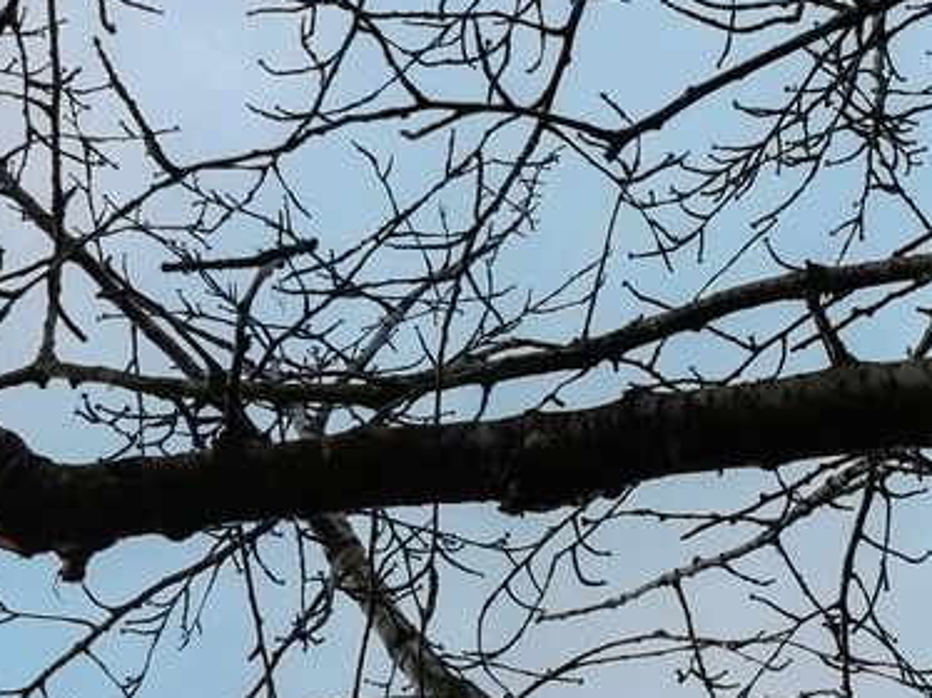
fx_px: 2395
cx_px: 820
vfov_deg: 16.6
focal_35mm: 89
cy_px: 449
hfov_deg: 21.6
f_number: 2.2
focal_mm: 3.46
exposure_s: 1/153
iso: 50
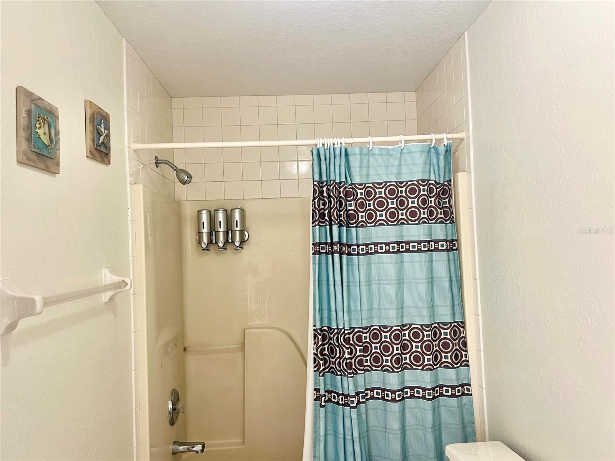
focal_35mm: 26
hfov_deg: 67.3
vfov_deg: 53.1
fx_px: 462
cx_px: 308
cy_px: 230
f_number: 1.5
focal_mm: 5.7
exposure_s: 1/60
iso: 80
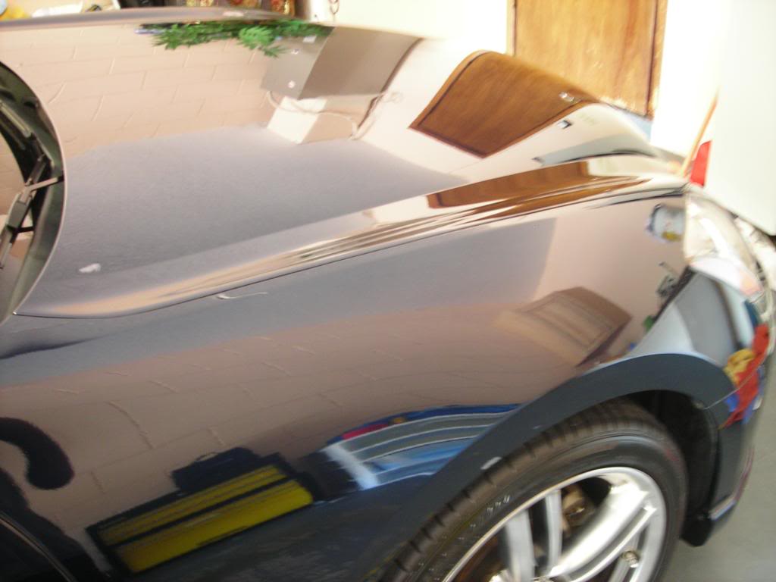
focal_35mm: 38
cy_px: 291
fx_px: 852
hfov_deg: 49.0
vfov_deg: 37.7
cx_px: 388
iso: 100
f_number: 3.2
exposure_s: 1/1.7
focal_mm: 6.3
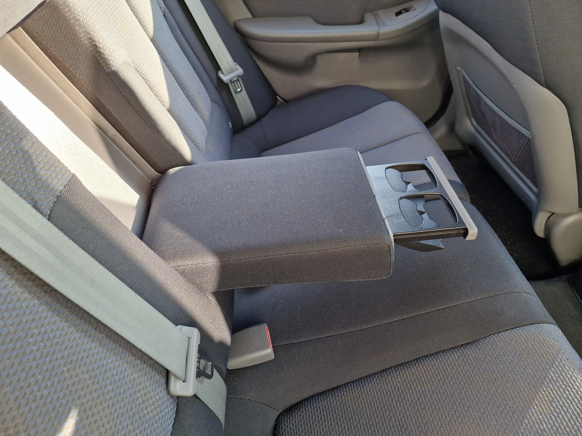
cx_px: 291
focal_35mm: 23
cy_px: 218
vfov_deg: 58.9
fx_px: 387
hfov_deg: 73.9
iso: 160
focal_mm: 6.4
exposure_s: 1/180
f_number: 1.8
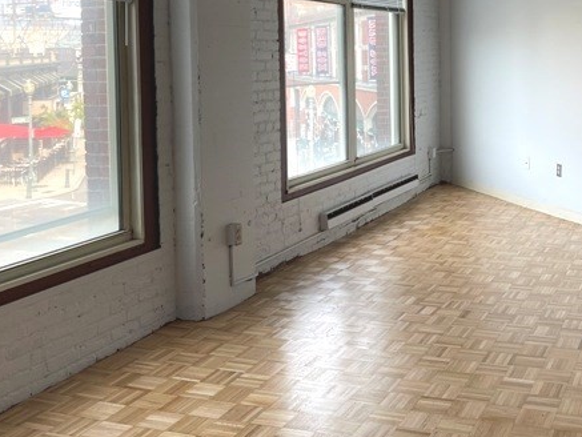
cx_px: 436
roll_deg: +1.0
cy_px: 79
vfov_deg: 29.5
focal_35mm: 48
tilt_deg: -3.1
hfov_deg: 38.6
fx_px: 807
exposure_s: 1/173
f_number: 1.6
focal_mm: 5.1
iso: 32
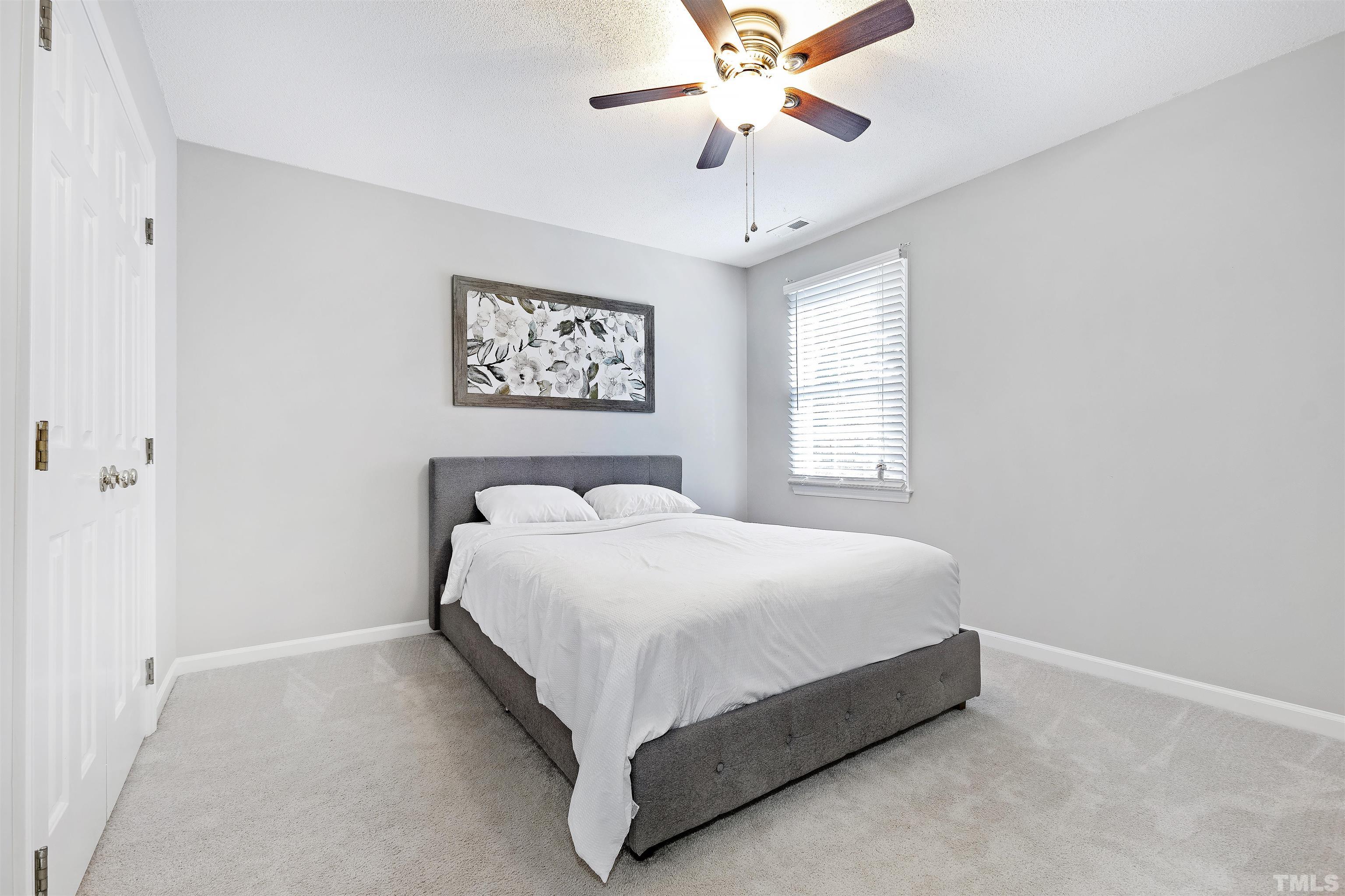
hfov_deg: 100.4
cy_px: 448
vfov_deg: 77.3
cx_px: 672
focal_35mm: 15
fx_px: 560
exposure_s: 1.3
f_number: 7.1
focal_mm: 10
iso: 100
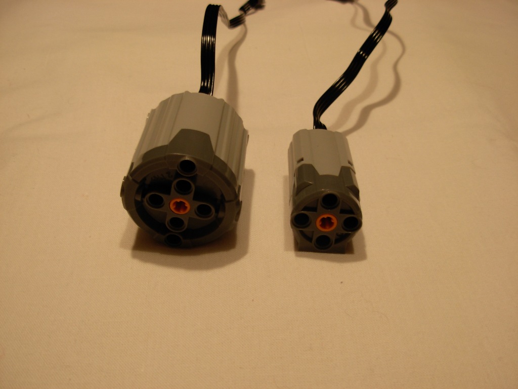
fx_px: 569
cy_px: 194
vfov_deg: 37.7
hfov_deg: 49.0
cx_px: 259
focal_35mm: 38
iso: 79
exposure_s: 1/8.9
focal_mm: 6.3
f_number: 2.9
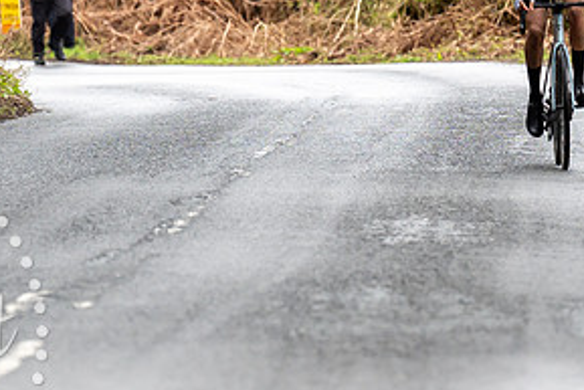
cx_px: 634
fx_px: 9705
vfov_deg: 2.3
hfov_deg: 3.4
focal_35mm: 598
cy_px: 7
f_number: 3.5
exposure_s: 1/1000
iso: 640
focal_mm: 154
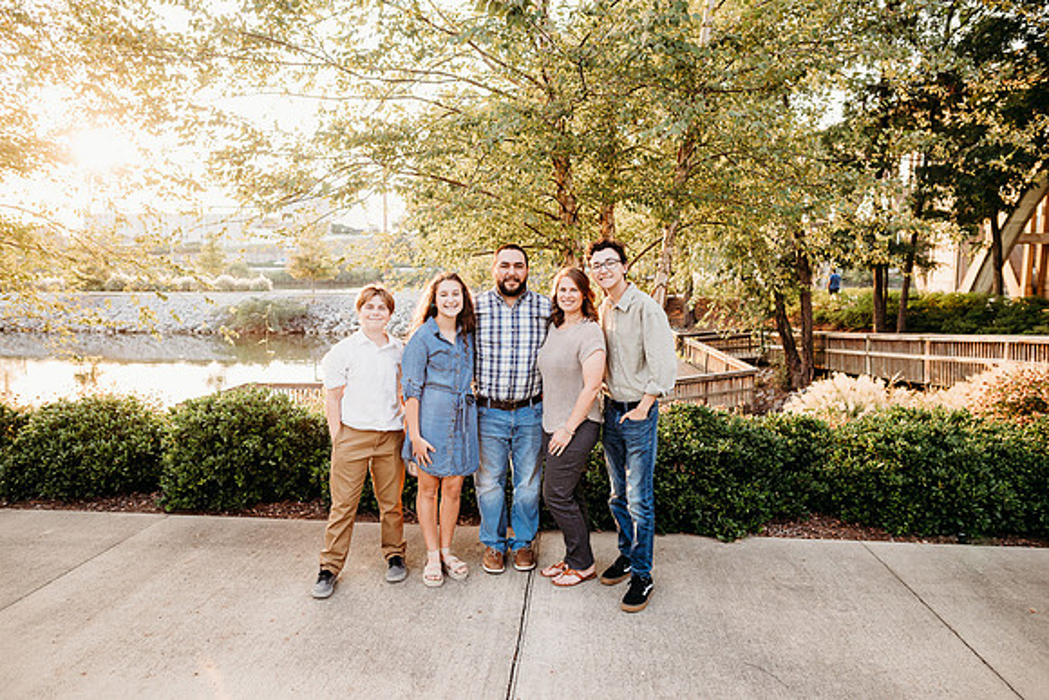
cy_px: 350
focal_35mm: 24
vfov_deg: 53.2
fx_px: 699
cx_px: 524
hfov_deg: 73.7
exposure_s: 1/200
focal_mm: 24
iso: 250
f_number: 3.2
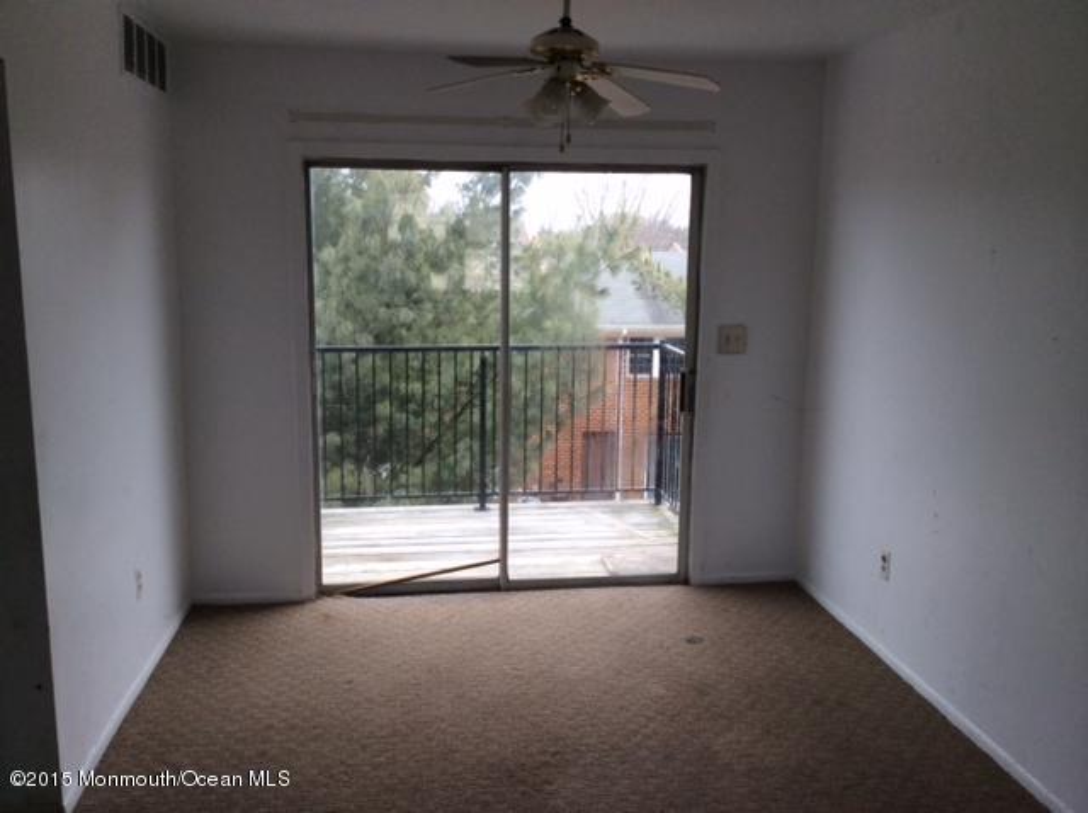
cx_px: 544
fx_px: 1036
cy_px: 406
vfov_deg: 42.8
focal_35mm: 33
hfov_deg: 55.4
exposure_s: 1/194
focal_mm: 3.3
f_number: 2.4
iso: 32
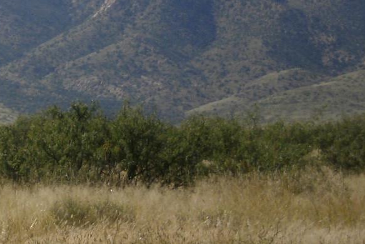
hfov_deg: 6.8
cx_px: -69
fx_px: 3033
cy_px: 75
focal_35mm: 299
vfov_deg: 4.6
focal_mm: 18.6
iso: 100
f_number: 5.9
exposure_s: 1/640
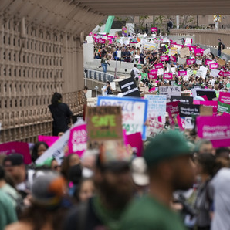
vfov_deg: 2.3
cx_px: 170
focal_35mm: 770
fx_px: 5788
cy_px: 115
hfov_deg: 2.3
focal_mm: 400
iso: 640
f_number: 9
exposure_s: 1/1000
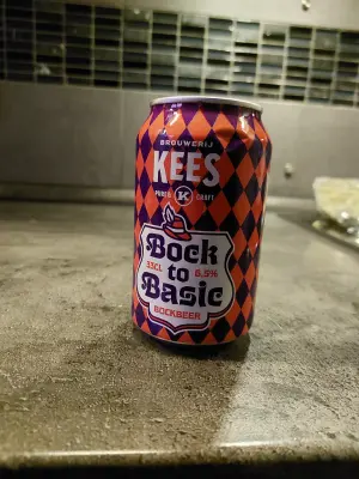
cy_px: 240
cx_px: 180
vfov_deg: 71.6
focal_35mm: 24
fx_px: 332
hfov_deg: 56.8
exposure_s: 1/25
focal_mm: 5.23
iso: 1600
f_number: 1.8
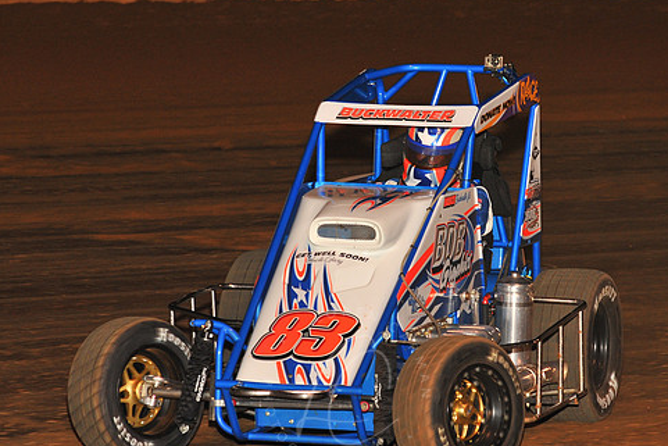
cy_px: 262
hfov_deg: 11.7
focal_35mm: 175
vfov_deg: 7.9
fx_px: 3248
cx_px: 346
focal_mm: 145
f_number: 6.3
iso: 1000
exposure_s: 1/320
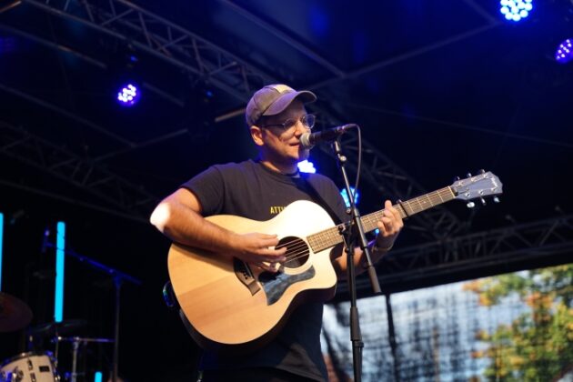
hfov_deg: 29.2
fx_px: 1098
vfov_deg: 19.7
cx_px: 286
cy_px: 191
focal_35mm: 69
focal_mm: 69
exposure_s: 1/500
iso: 800
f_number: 4
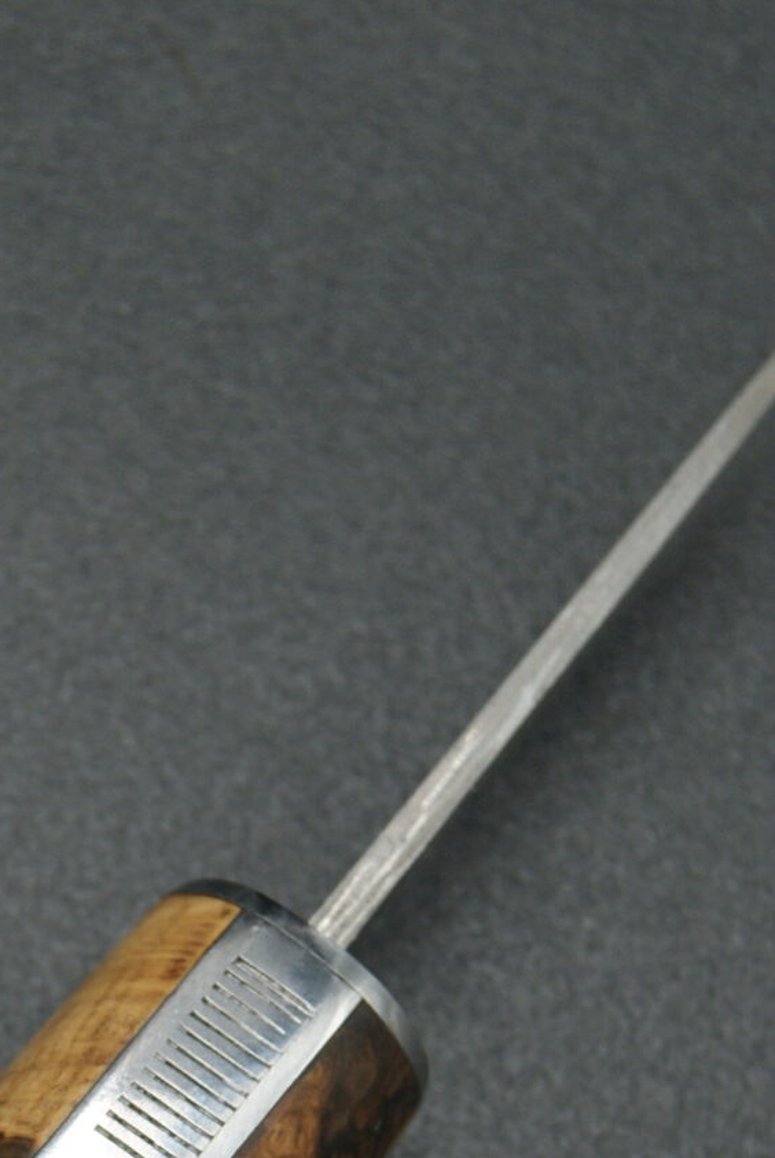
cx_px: 128
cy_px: 1114
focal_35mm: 160
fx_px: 5138
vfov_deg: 12.7
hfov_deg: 8.6
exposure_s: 1/60
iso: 100
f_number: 5.6
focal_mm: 35
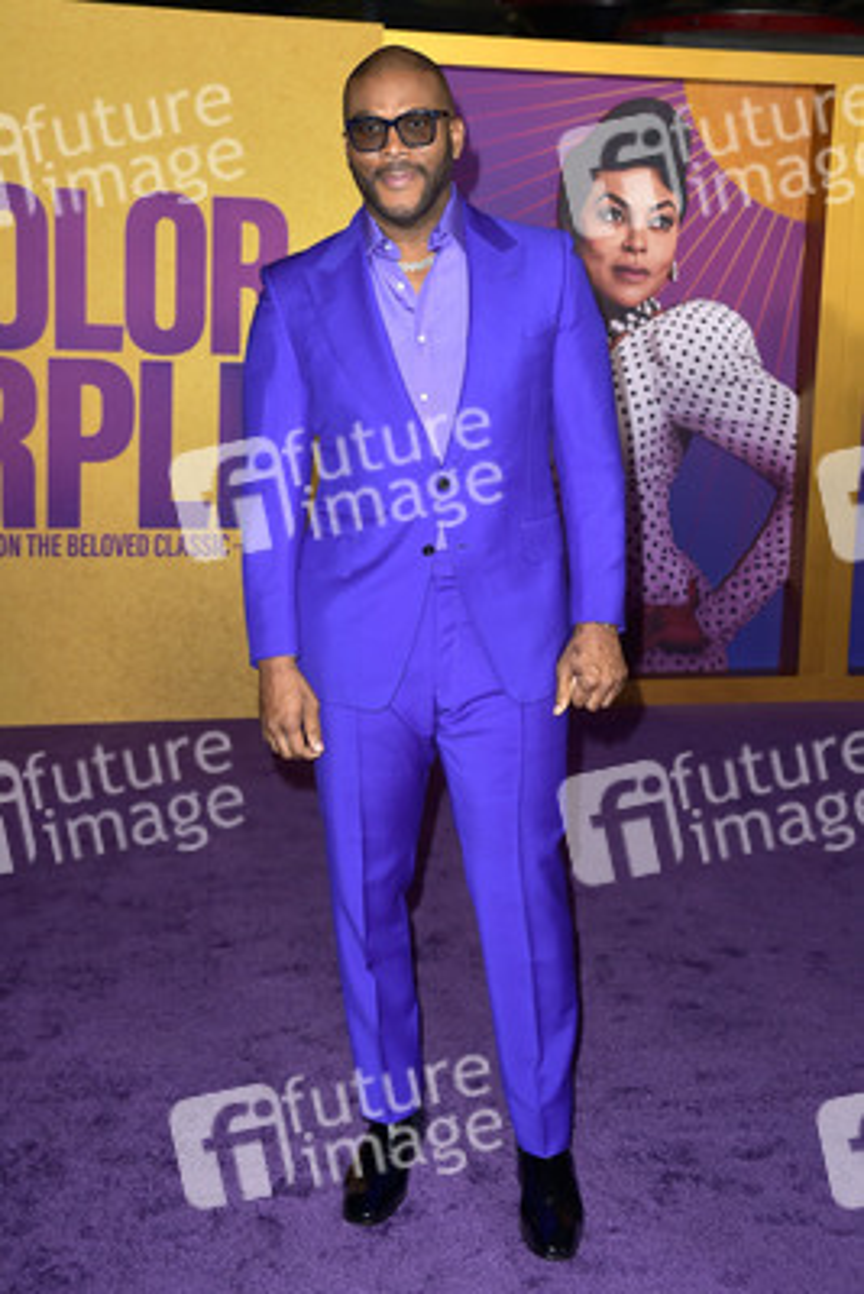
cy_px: 647
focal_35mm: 48
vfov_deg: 41.1
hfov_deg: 28.1
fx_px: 1726
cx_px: 432
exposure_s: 1/250
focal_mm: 48
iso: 320
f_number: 6.3
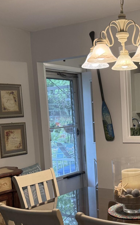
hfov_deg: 23.9
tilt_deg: -4.9
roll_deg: +3.4
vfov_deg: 37.9
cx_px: 119
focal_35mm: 53
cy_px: 141
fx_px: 324
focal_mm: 6.76
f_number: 1.78
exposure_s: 1/120
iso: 250
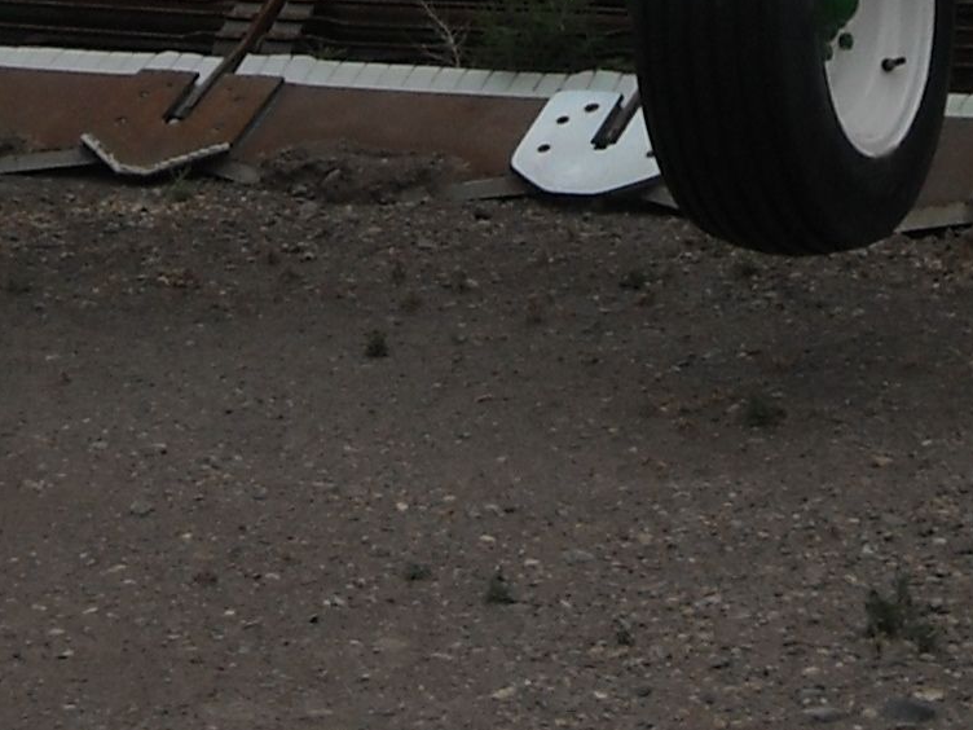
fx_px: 4272
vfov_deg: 9.1
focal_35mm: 152
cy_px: -814
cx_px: 452
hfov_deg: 13.0
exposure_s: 1/353
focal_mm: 5.7
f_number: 5.6
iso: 64
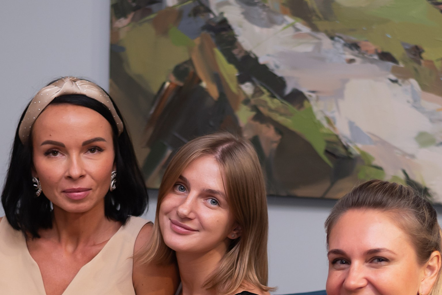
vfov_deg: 10.1
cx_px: 226
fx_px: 1633
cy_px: 367
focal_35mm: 133
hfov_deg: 15.4
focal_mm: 50
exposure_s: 1/200
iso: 160
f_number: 2.2
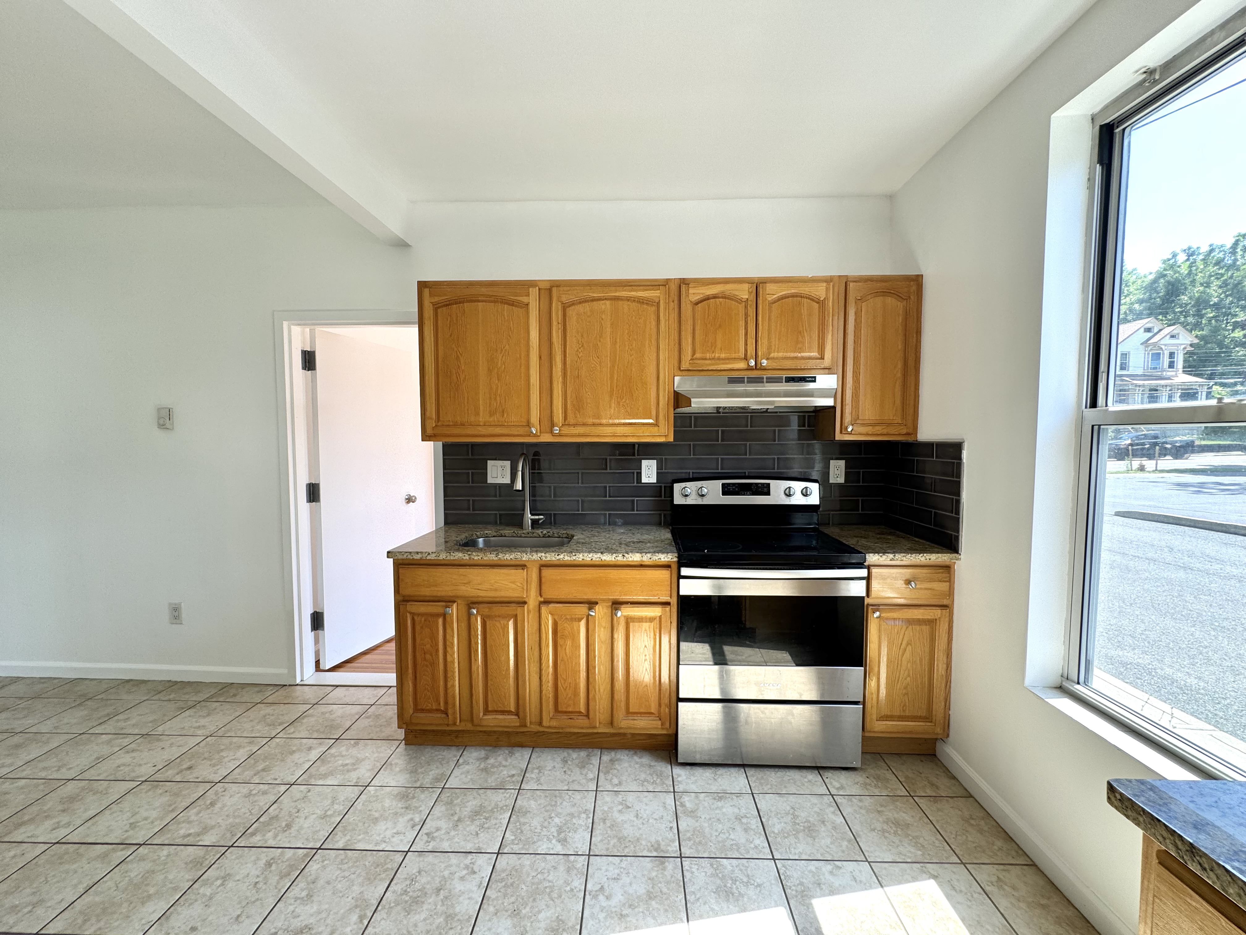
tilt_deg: -3.5
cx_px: 623
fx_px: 504
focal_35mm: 14
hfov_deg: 102.1
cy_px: 468
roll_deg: +1.3
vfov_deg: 85.7
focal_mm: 2.22
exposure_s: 1/99
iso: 50
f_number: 2.2
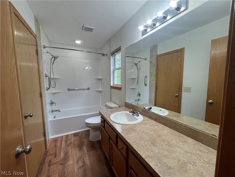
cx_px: 118
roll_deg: +0.3
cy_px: 88
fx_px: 88
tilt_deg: -5.4
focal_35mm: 13
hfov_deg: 106.2
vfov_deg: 89.9
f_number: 1.8
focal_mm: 1.57
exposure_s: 1/120
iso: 125
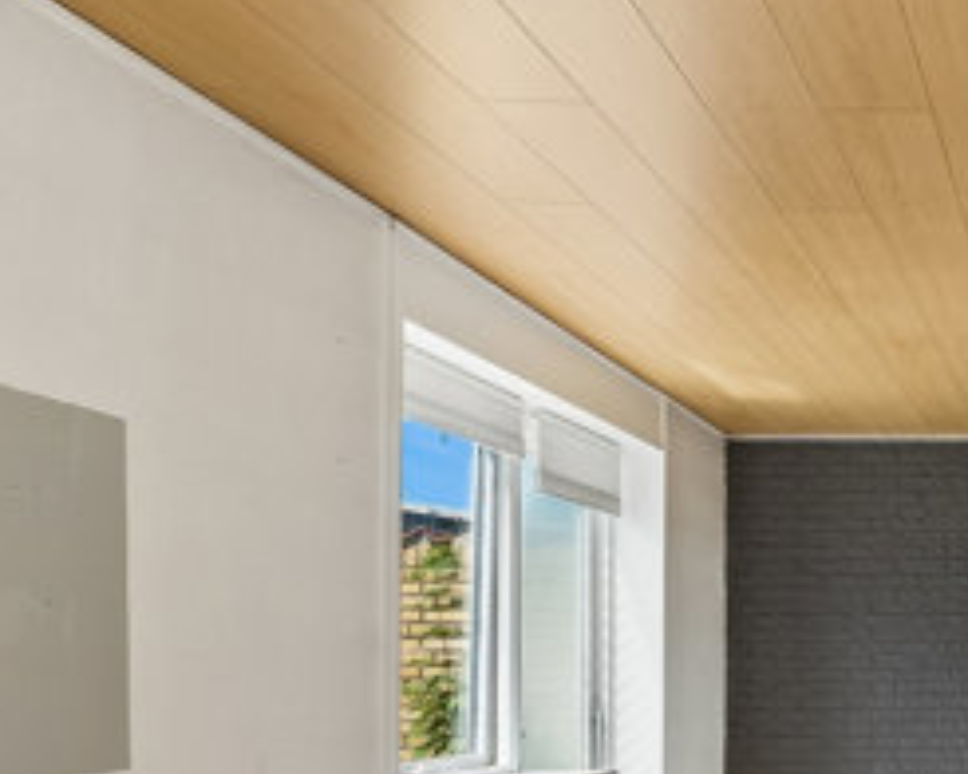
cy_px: 685
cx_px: 1158
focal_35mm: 46
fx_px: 1318
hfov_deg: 33.1
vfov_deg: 31.3
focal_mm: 10
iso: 125
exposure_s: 1/15
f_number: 8
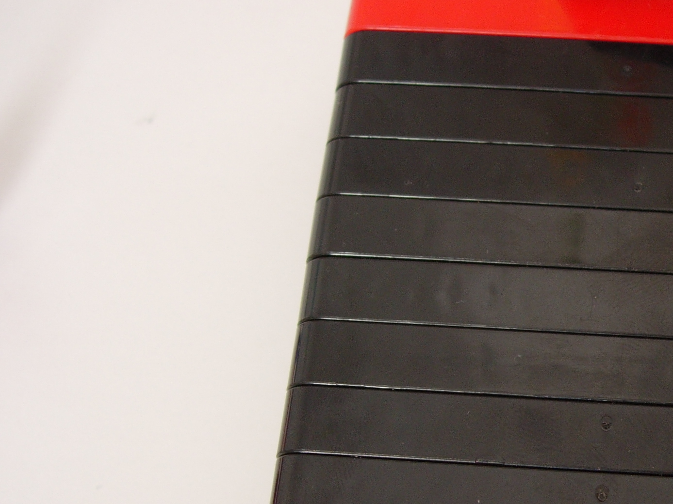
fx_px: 1380
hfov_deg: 26.4
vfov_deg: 20.5
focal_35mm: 71
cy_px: 410
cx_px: 613
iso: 64
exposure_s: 1/38
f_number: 2.8
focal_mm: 7.8
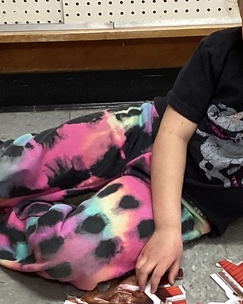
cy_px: 255
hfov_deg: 15.1
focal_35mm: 102
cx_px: 163
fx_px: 917
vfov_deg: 18.6
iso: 200
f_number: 2.4
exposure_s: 1/60
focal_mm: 3.3
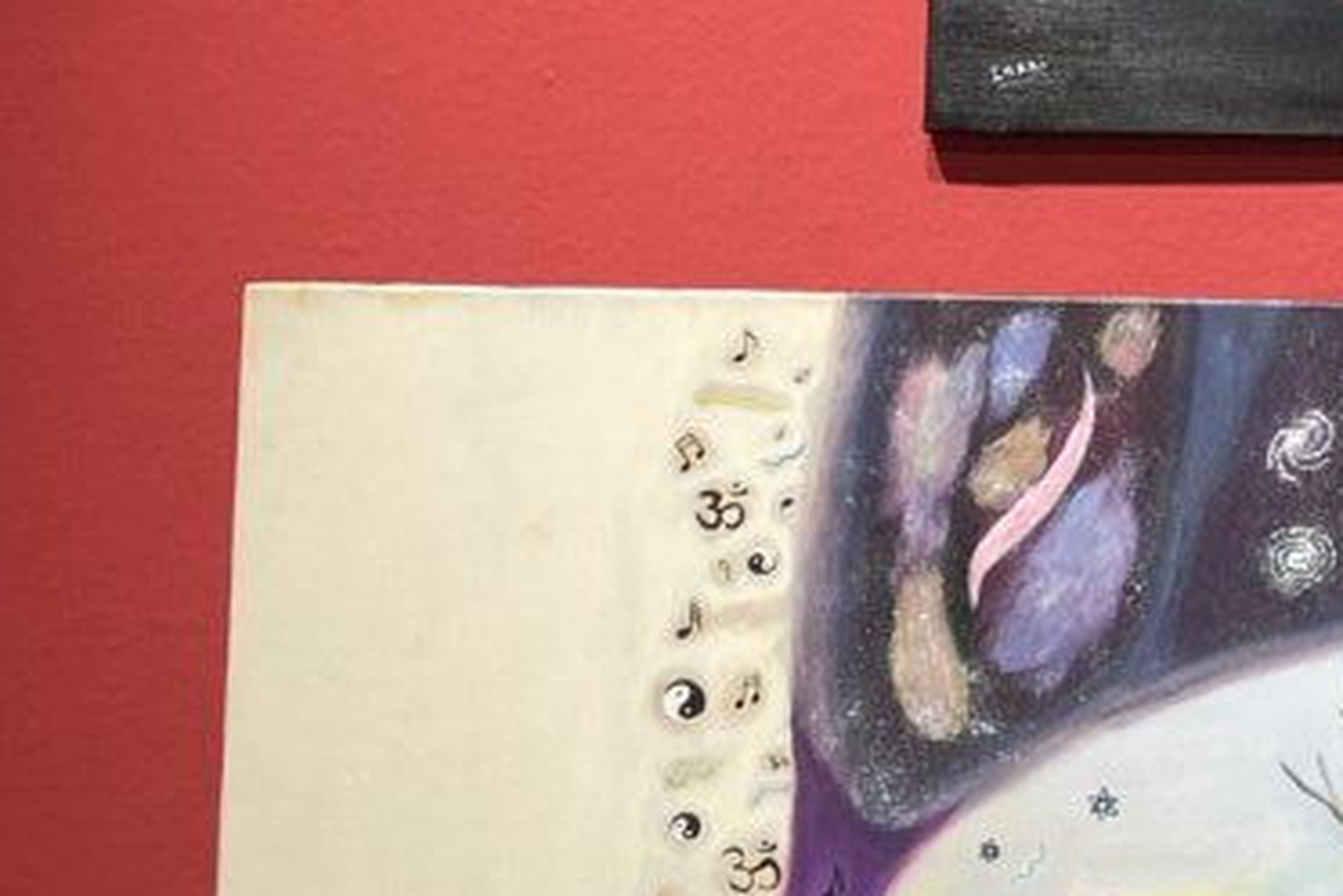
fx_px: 3469
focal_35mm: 93
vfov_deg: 14.6
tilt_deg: +8.7
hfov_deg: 20.8
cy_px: 98
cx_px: 1502
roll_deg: -0.8
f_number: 1.6
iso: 100
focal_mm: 4.2
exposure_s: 1/100
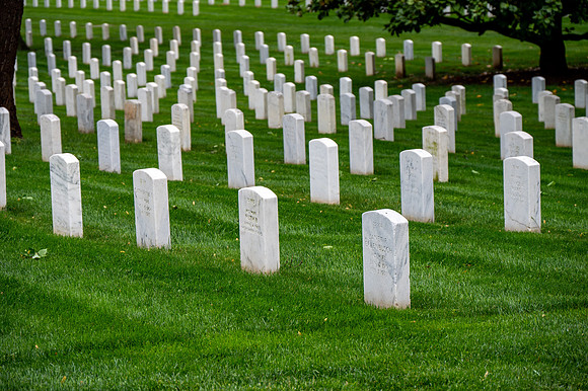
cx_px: 294
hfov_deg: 15.8
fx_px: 2122
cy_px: 196
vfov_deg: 10.5
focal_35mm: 130
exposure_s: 1/100
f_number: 6.3
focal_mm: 130
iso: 125
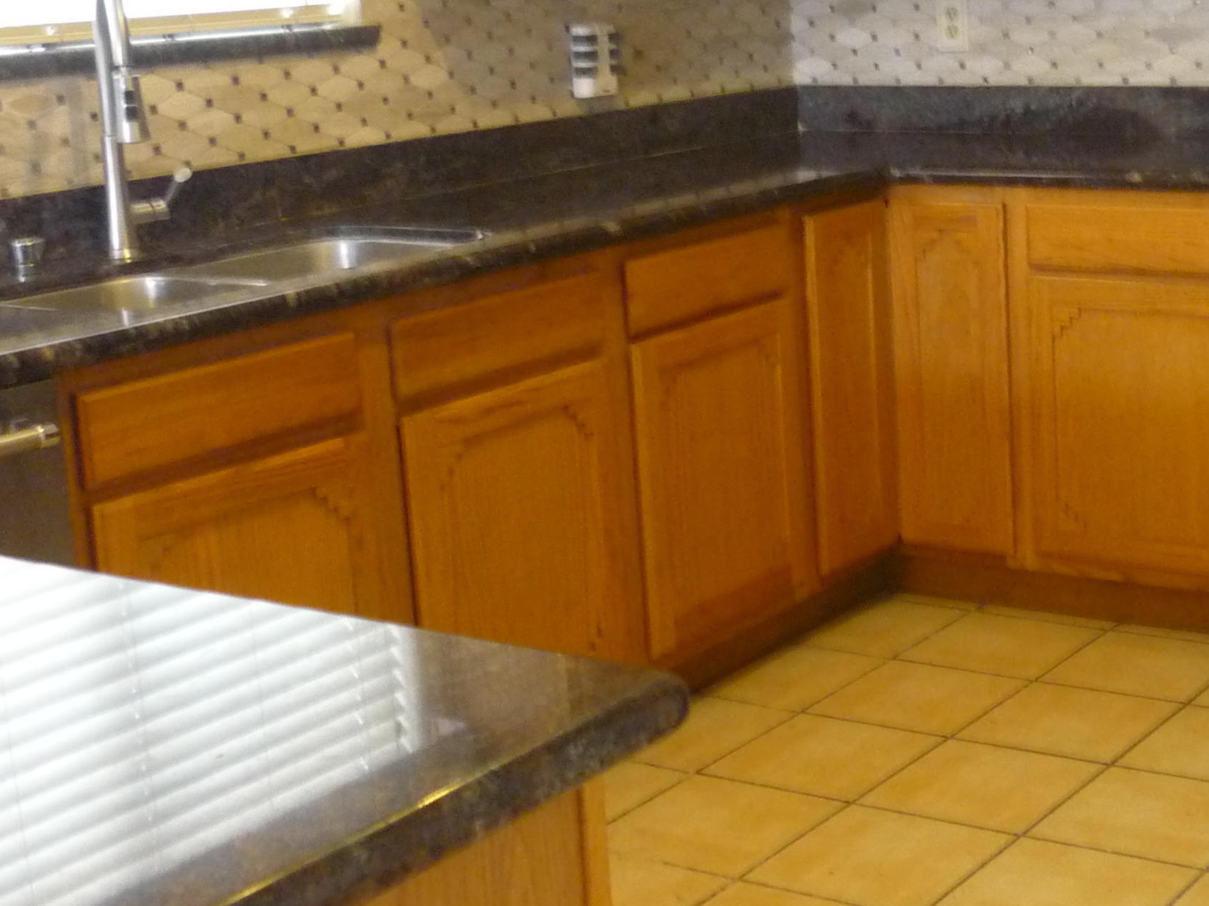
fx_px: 2060
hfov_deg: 31.5
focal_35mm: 59
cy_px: 251
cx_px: 1032
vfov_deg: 24.6
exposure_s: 1/13
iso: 400
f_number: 2.8
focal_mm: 5.5
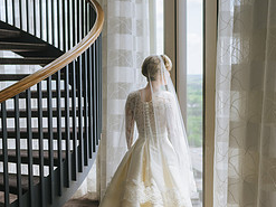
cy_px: 120
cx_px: 143
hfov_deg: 30.7
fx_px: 502
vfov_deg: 23.2
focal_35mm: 63
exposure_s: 1/500
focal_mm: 36
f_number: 2.8
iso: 200
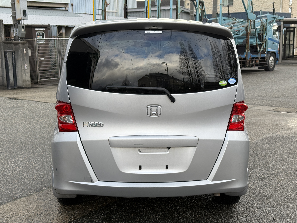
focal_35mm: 49
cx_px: 149
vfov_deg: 29.7
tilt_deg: -9.7
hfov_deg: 38.9
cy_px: 111
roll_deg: +1.5
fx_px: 420
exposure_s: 1/615
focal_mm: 6.76
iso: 64
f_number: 1.78
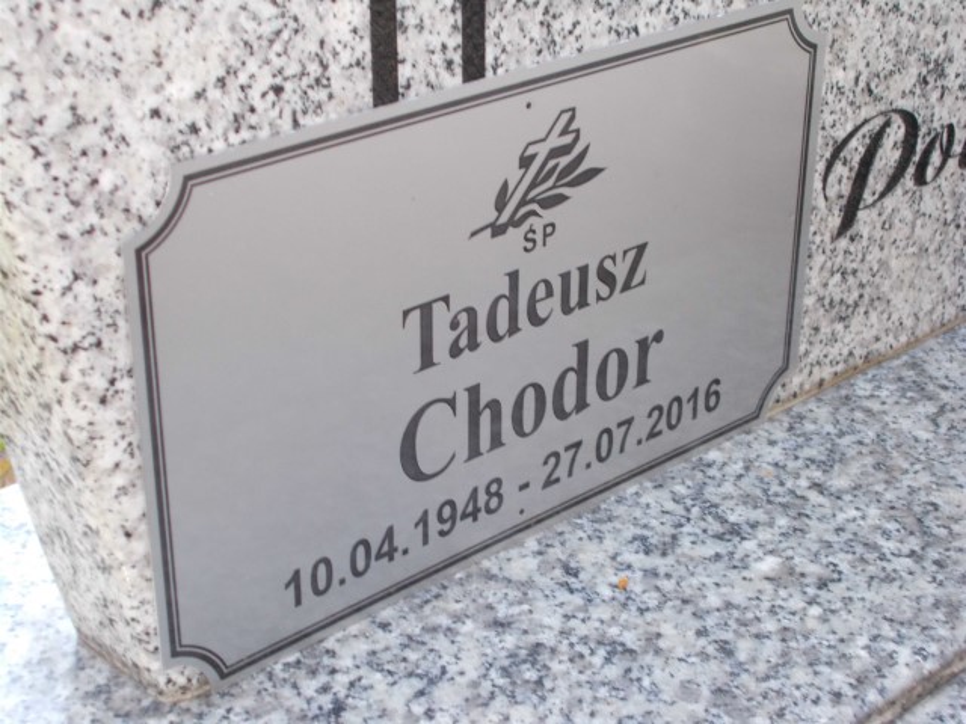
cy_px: 362
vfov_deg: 22.3
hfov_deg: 29.4
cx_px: 483
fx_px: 1842
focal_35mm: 66
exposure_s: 1/60
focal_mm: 11.8
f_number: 5.3
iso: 200
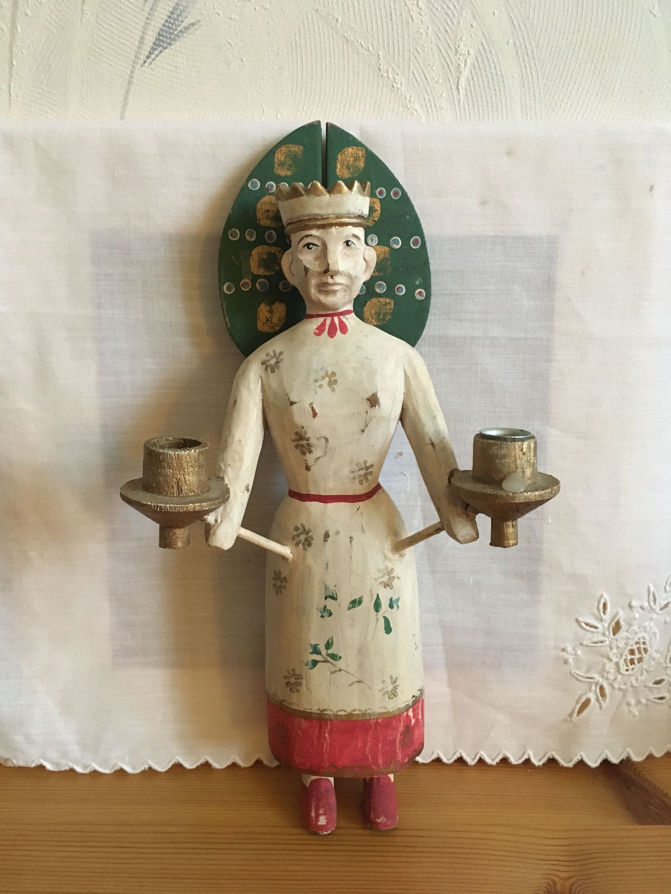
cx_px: 336
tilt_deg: -21.0
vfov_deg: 61.7
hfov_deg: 48.2
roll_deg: -0.9
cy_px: 447
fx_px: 750
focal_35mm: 29
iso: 250
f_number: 2.2
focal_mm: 4.15
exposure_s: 1/17
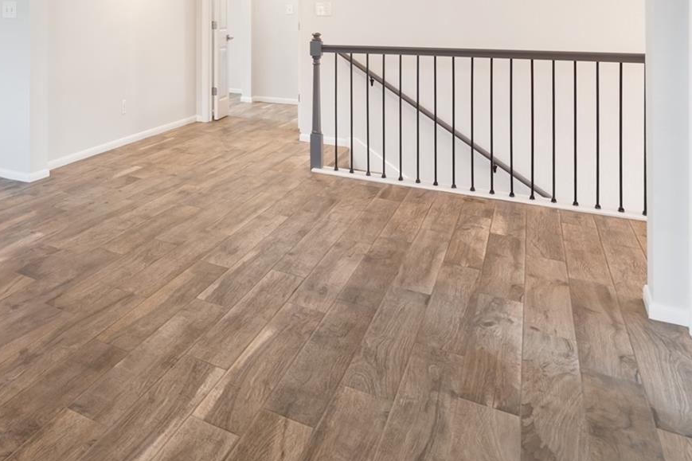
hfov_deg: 46.5
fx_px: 634
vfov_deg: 36.3
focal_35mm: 33
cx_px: -21
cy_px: 8
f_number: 8
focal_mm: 14
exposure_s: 2
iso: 400
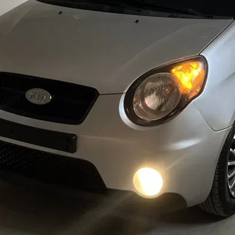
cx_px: 177
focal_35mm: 79
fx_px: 607
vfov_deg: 21.0
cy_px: -16
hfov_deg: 21.7
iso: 500
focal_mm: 5.1
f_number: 1.6
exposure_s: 1/60
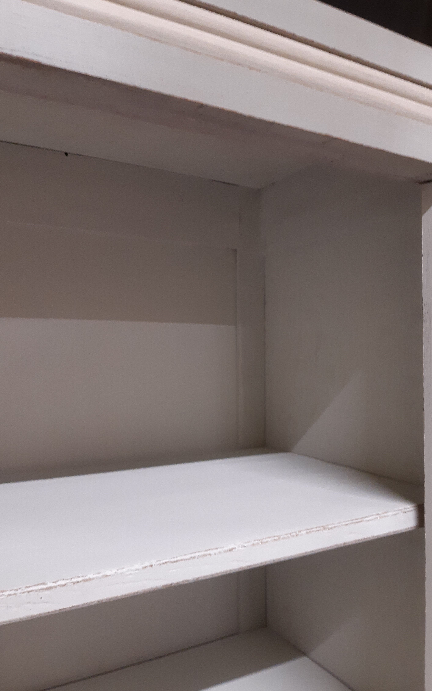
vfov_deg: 66.5
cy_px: 349
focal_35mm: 28
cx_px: 230
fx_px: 527
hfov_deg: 44.5
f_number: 1.7
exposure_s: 1/33
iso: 250
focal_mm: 3.92
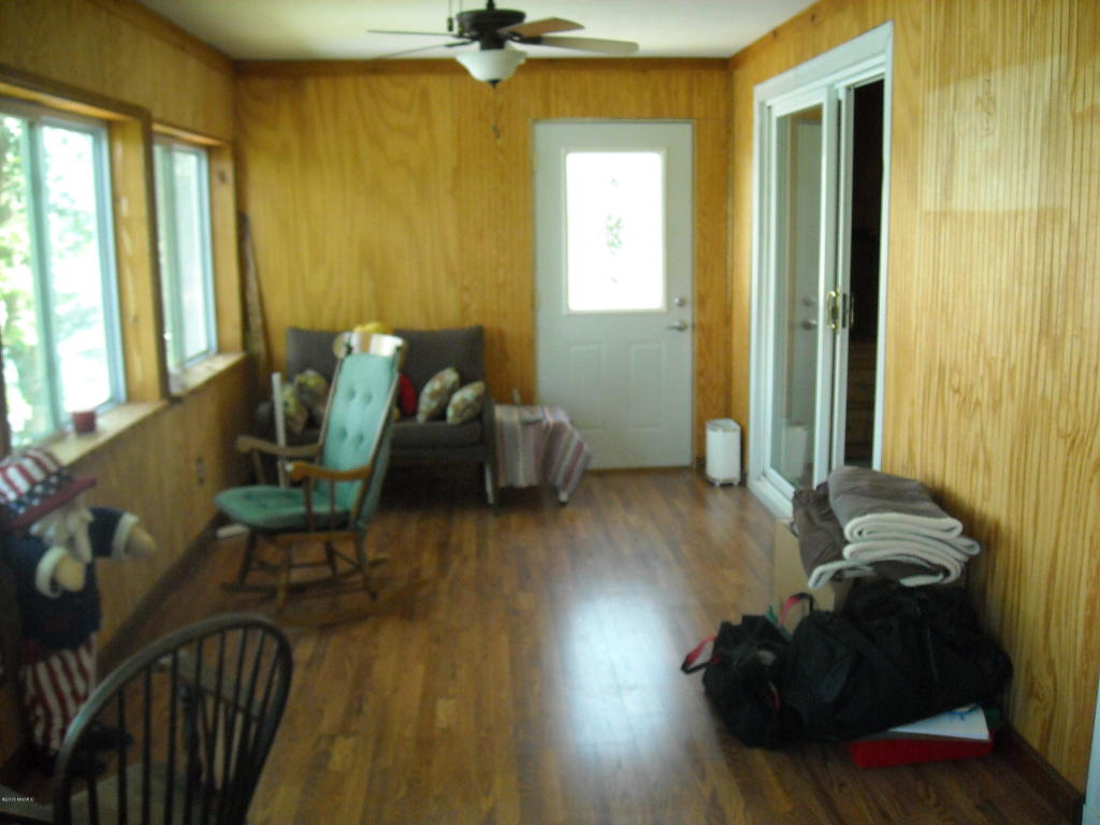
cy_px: 412
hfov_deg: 52.6
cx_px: 550
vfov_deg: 40.7
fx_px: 1112
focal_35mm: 35
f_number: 2.8
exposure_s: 1/60
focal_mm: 5.7
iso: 336
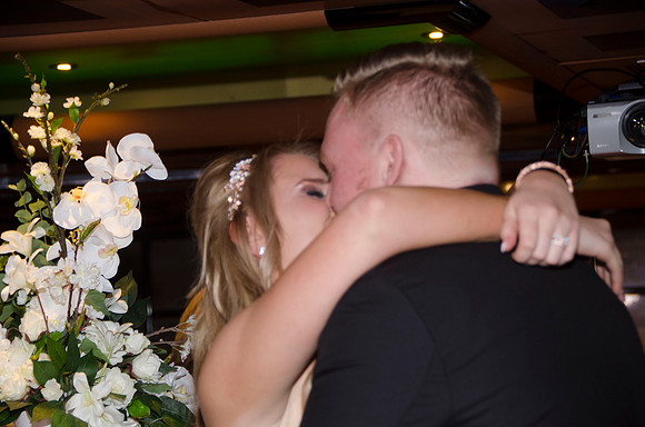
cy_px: 214
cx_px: 322
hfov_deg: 18.2
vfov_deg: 12.1
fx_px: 2011
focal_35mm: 112
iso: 400
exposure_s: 1/60
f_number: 5.6
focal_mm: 75
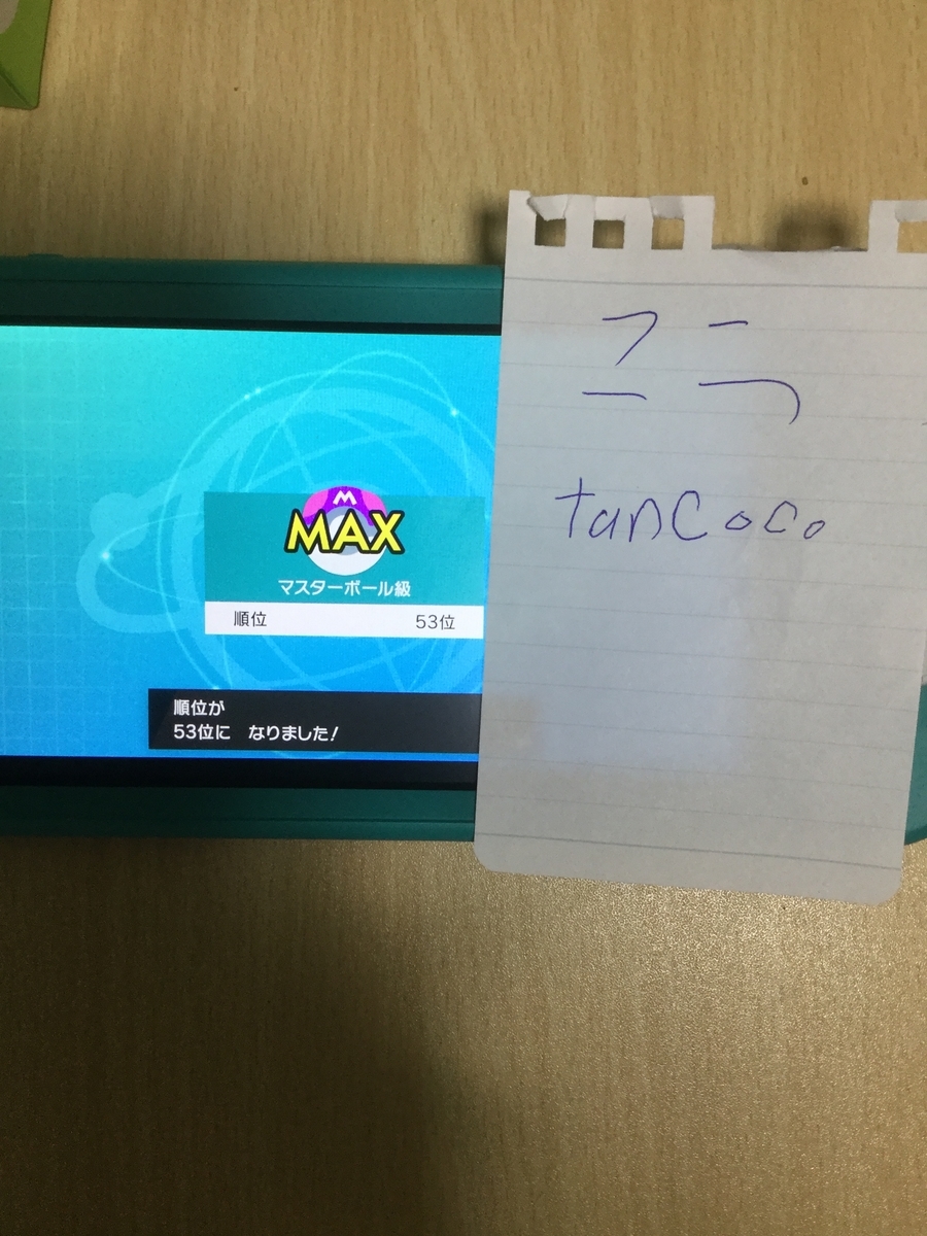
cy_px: 618
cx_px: 464
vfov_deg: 58.4
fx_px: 1107
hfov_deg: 45.4
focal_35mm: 31
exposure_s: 1/30
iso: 64
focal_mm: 3.3
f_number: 2.4
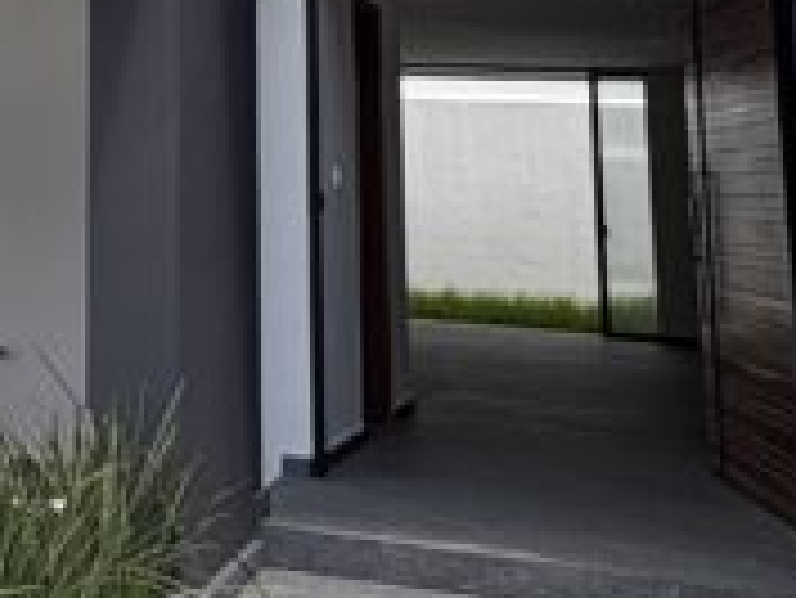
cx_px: -252
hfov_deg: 21.6
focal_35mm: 81
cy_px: -279
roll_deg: -2.3
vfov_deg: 16.7
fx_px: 1864
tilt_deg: +13.7
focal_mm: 2.22
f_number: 2.2
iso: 40
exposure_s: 1/561
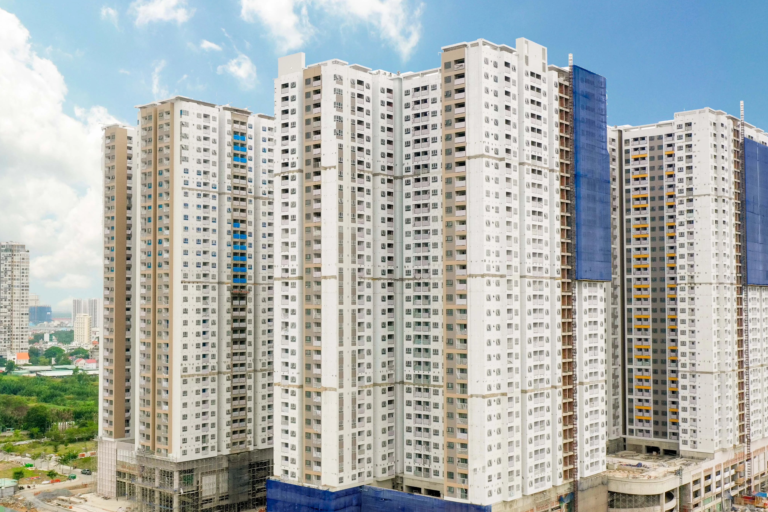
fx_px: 811
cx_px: 328
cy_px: 278
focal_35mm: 38
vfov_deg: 35.0
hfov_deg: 50.5
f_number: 6.3
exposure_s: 1/500
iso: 100
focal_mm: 10.26
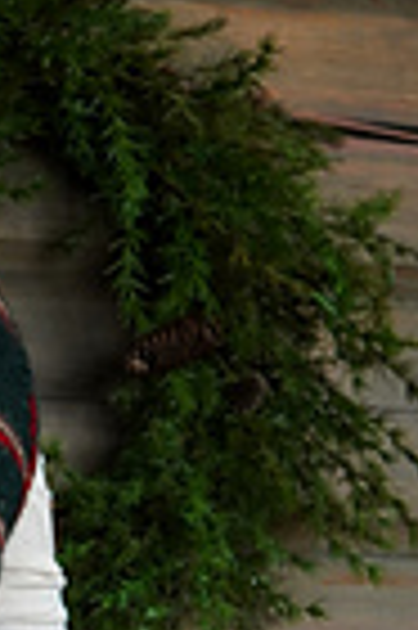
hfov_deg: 8.3
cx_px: -254
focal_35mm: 161
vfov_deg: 12.6
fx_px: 2811
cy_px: 666
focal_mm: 30
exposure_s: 1/160
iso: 1000
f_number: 4
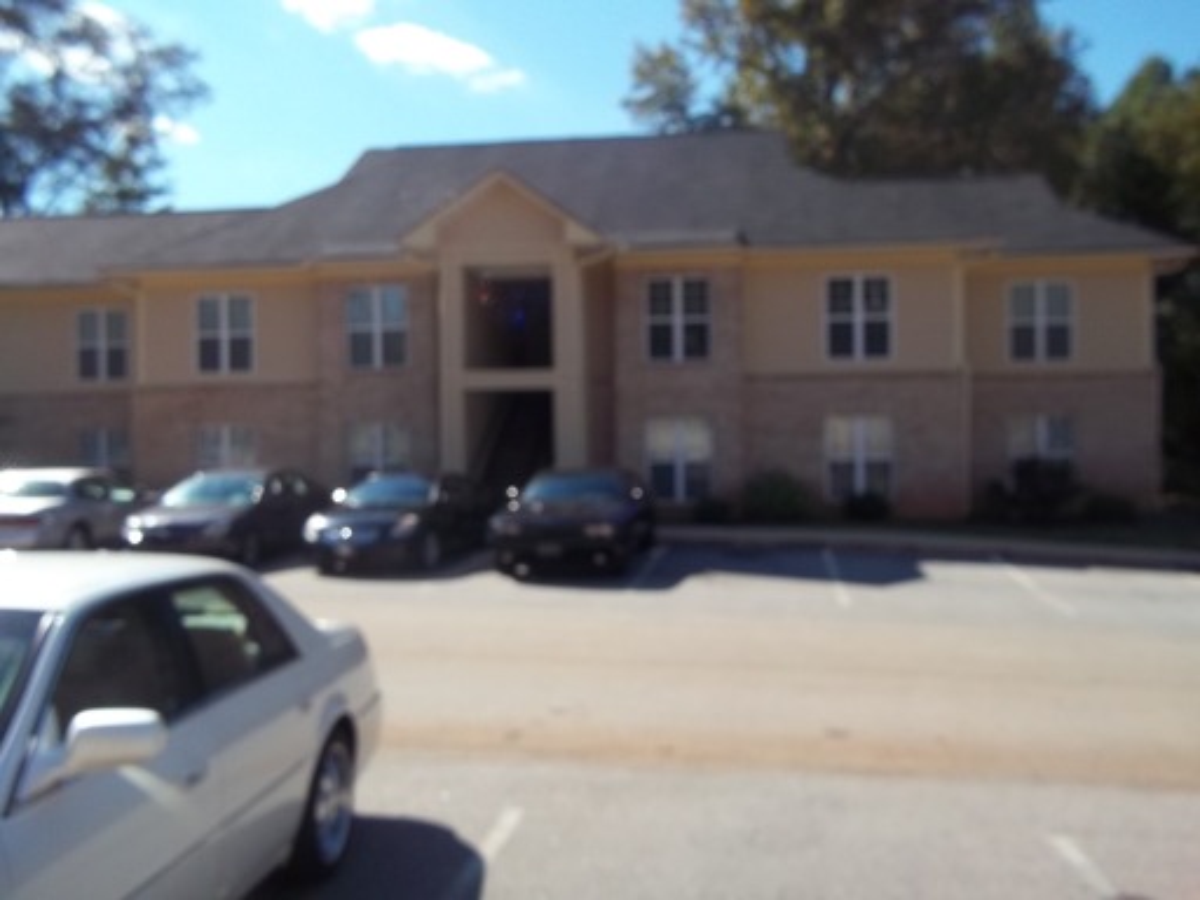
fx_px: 1109
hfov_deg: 56.8
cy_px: 450
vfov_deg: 44.2
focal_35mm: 32
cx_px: 600
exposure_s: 1/320
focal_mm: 5.7
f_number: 5.5
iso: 80
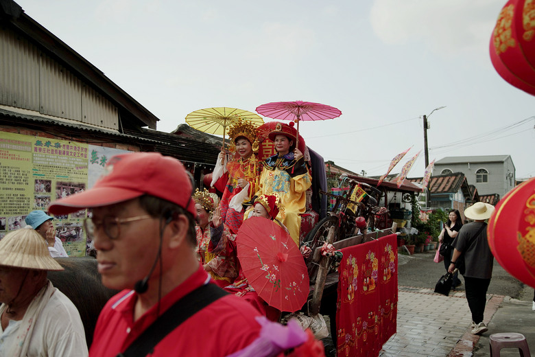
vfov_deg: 37.9
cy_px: 178
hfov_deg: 54.4
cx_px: 268
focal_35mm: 35
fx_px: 520
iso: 400
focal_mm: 35
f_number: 4
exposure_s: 1/5000
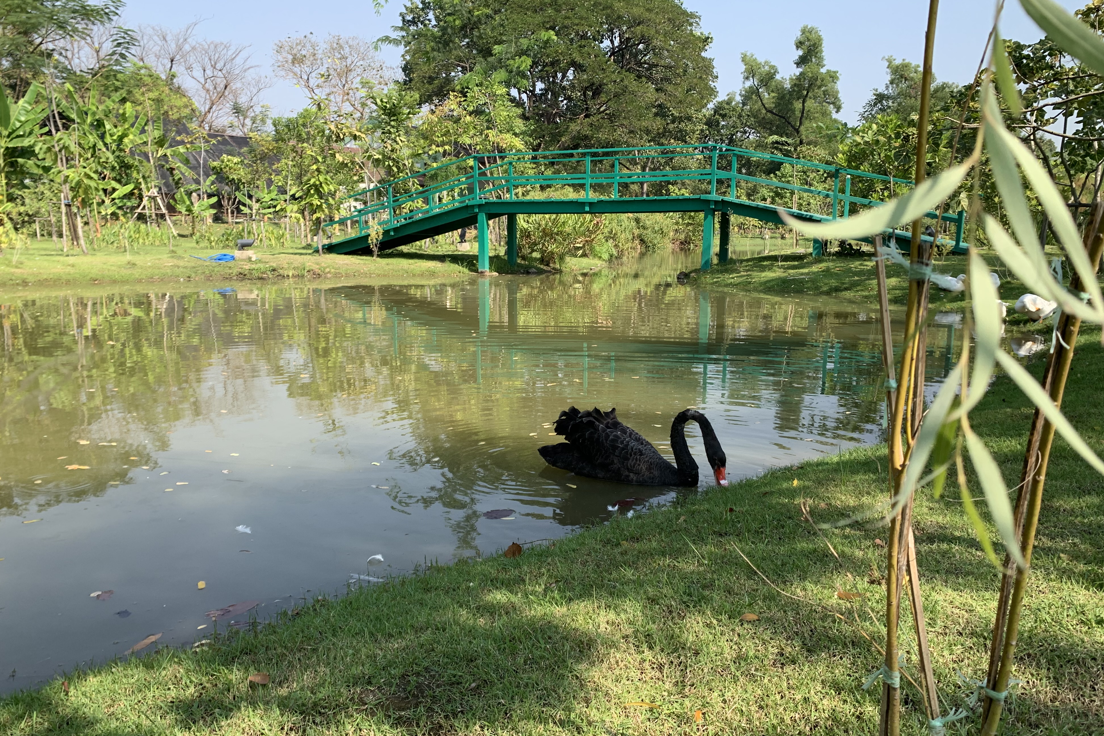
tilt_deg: -10.1
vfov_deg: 46.3
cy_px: 403
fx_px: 859
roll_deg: -0.8
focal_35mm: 28
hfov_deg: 65.5
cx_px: 554
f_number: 1.8
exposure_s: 1/796
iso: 25
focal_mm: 4.25
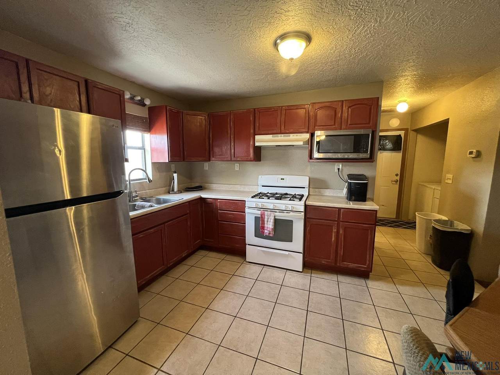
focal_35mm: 13
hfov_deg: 106.2
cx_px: 250
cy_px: 188
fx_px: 188
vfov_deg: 89.9
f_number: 1.8
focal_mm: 1.57
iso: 400
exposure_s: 1/60
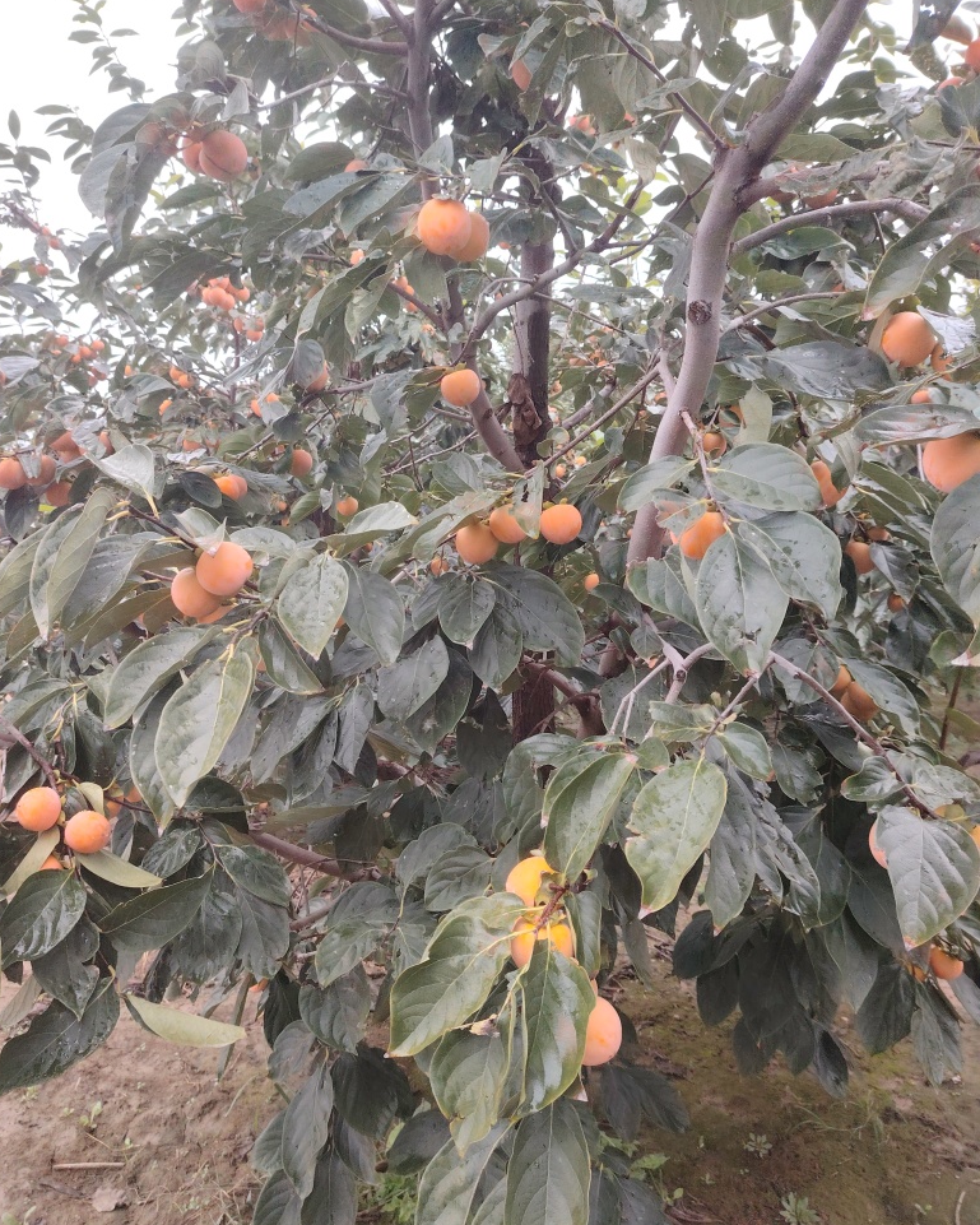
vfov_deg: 66.0
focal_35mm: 26
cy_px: 610
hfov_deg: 54.9
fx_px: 942
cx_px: 472
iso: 756
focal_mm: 5.25
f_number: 1.75
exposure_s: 1/900
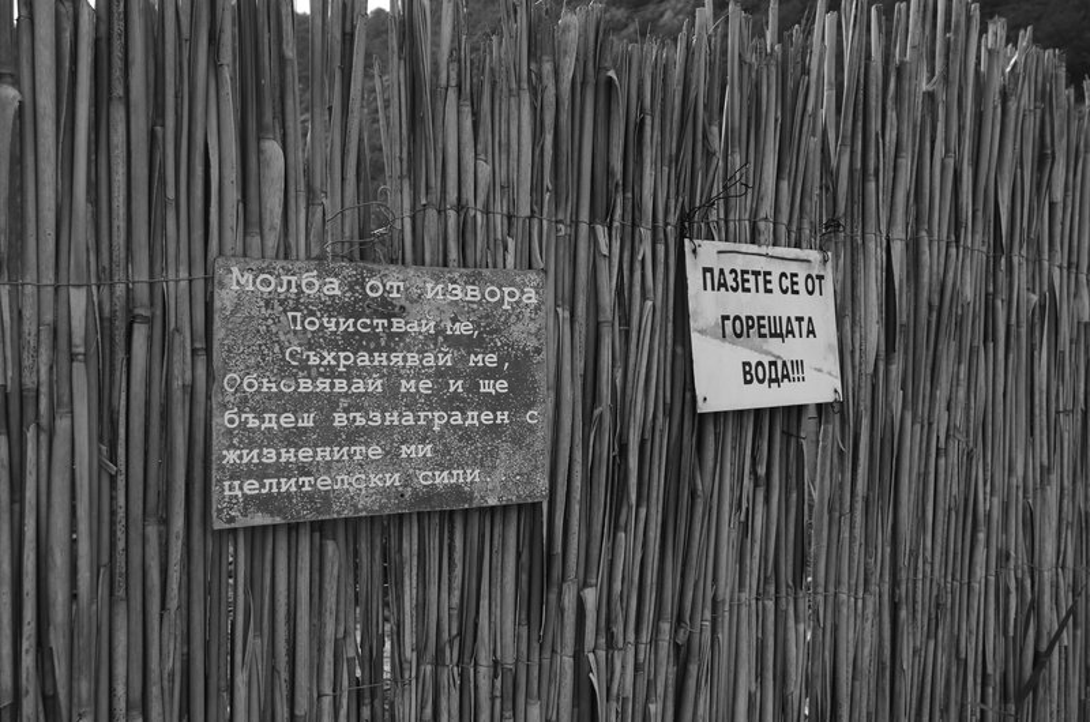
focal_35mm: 32
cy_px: 361
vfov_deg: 41.5
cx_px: 545
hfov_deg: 59.6
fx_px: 952
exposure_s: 1/250
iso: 100
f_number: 7.1
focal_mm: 21
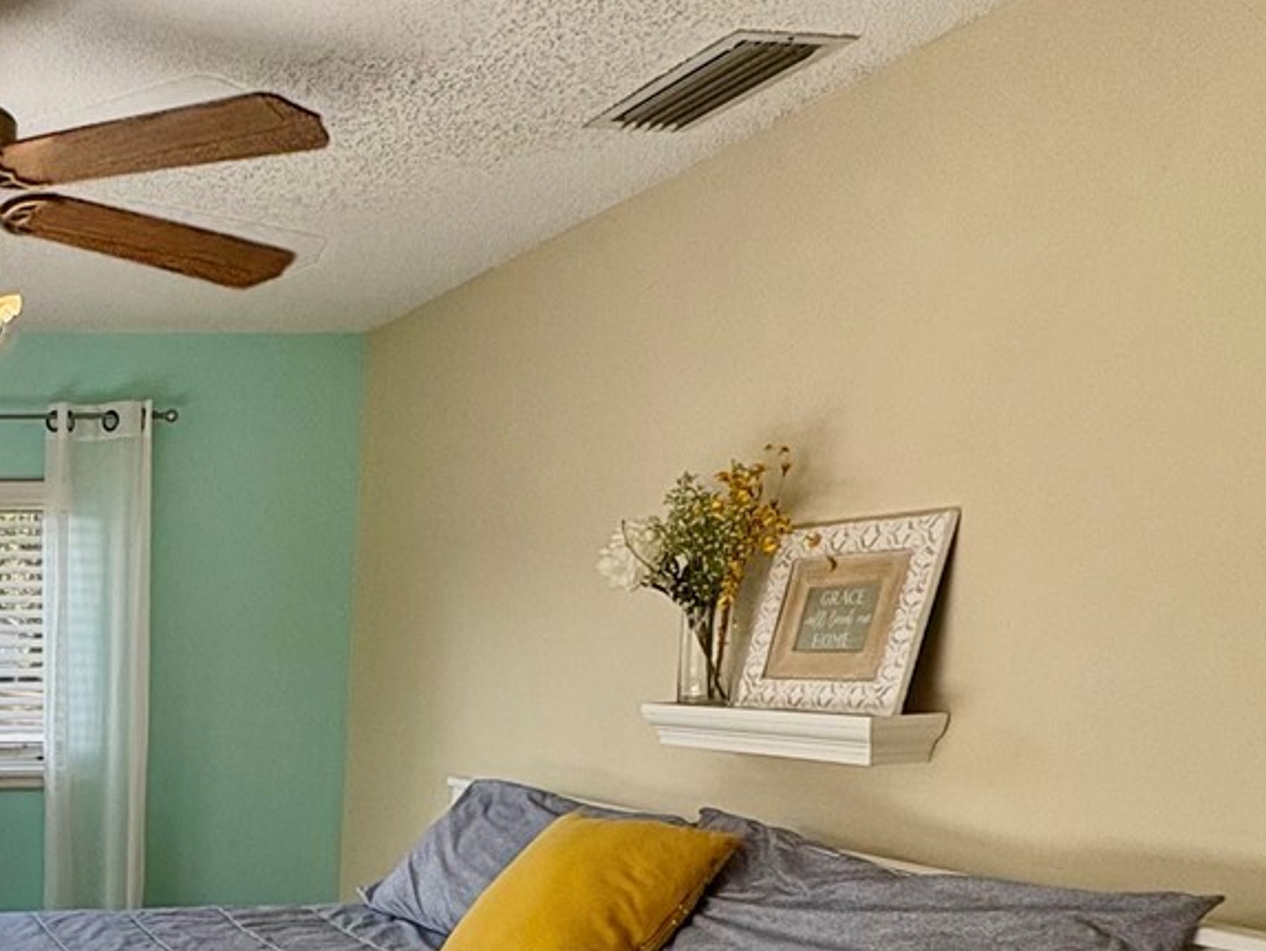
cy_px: 920
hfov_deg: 39.4
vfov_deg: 34.0
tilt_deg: -11.3
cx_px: -117
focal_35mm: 39
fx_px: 1427
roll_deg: +0.5
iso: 64
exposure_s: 1/343
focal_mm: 2.22
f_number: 2.2
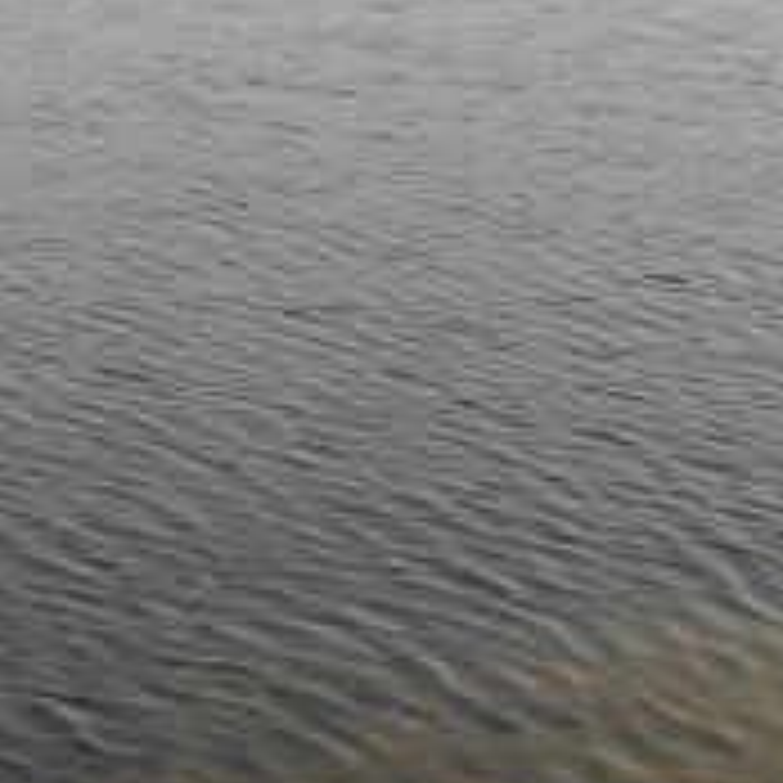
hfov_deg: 13.2
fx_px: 3378
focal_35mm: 132
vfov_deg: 12.9
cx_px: 407
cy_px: -108
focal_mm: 18
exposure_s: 1/60
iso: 800
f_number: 4
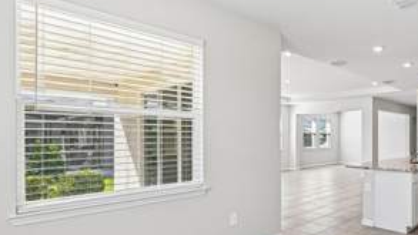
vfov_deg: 47.6
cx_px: 325
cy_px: 136
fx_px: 266
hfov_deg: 69.9
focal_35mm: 24
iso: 400
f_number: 8
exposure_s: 1/125
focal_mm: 14
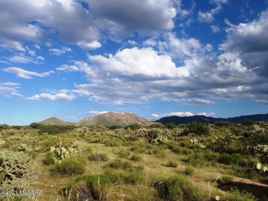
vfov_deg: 49.7
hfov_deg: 63.4
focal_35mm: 28
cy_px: 100
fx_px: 217
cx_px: 134
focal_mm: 5
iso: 64
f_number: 5
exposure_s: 1/500
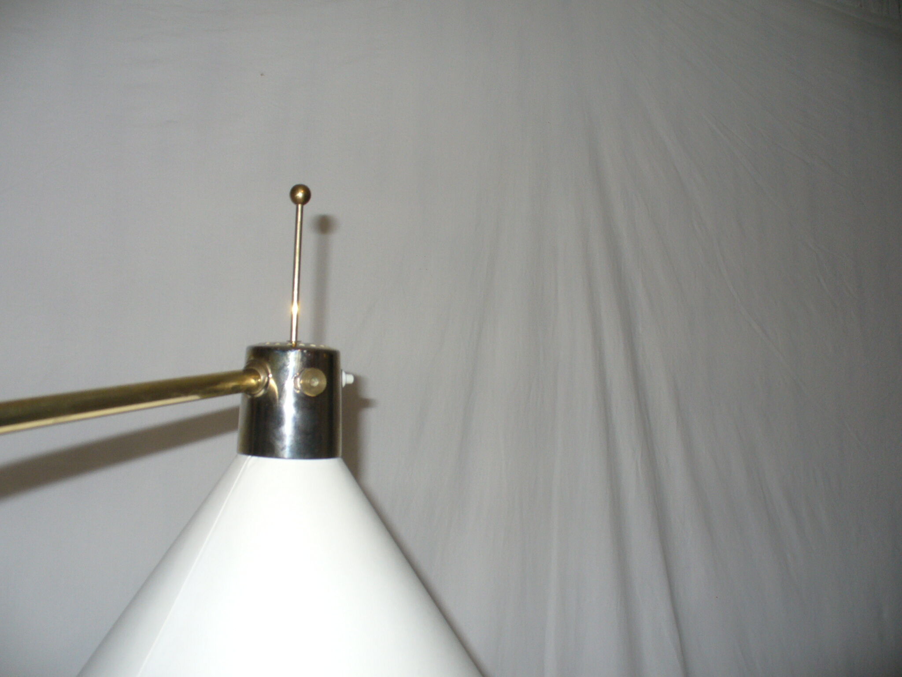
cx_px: 451
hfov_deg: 50.1
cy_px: 338
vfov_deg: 38.7
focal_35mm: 37
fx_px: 964
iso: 100
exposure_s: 1/30
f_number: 2.8
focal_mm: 6.1
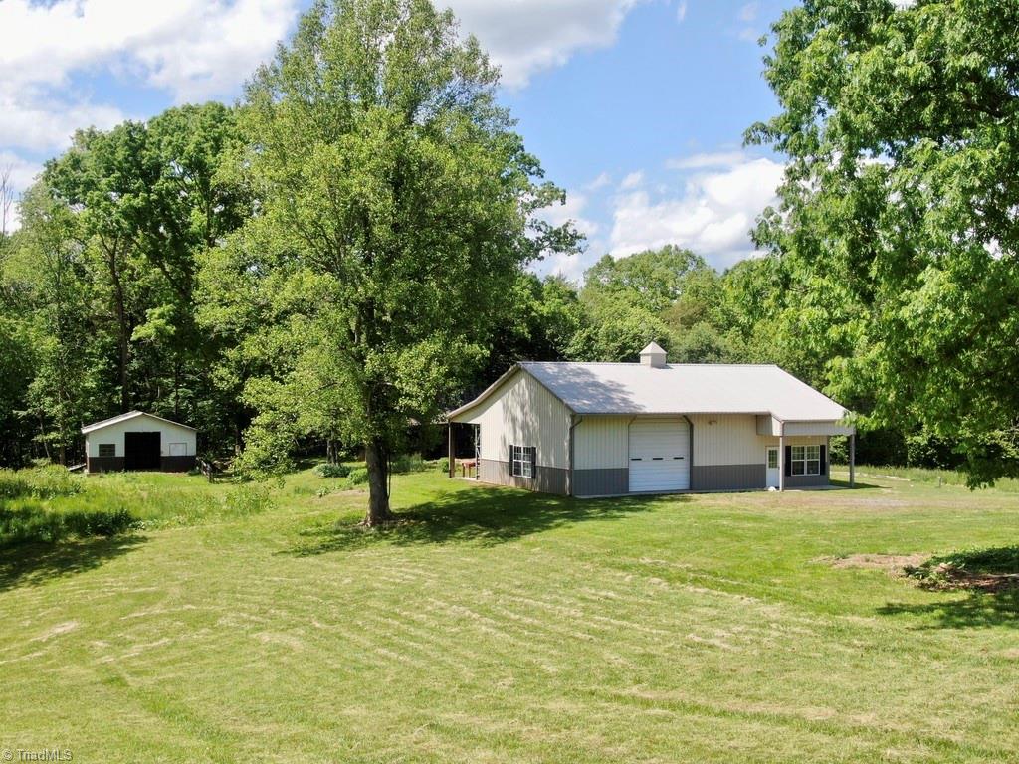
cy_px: 382
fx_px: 1266
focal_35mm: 43
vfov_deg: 33.6
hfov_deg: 43.9
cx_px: 510
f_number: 3.6
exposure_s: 1/640
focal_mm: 7.39
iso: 100
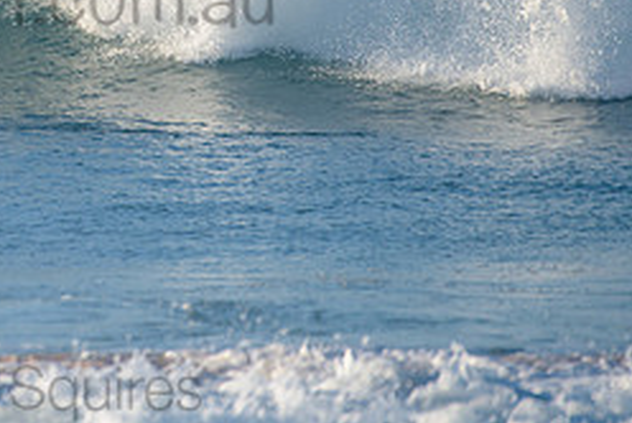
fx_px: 22146
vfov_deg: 1.1
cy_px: -58
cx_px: 7
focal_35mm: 1260
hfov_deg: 1.6
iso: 500
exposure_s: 1/2000
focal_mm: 500
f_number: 5.6
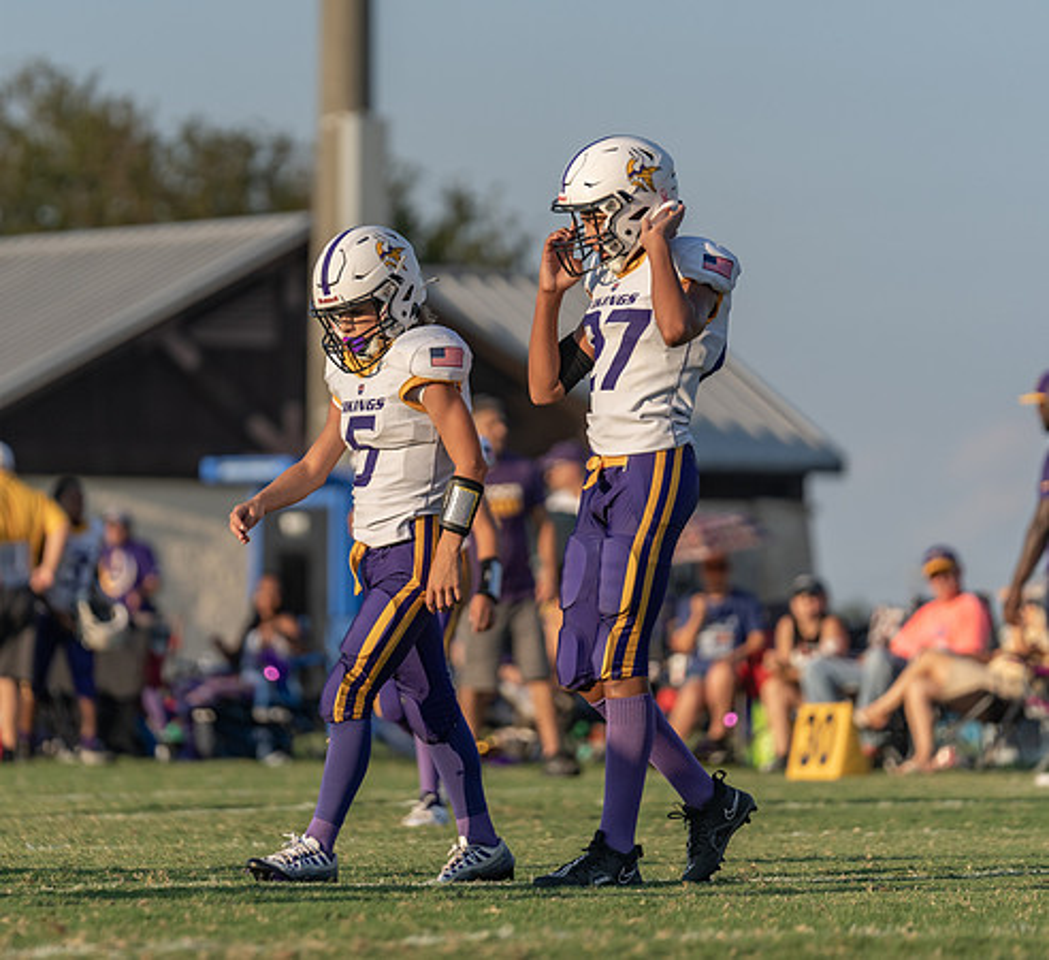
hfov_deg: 6.1
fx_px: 9800
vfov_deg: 5.6
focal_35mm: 298
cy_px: 415
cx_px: 388
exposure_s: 1/2000
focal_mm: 200
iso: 160
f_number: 2.8
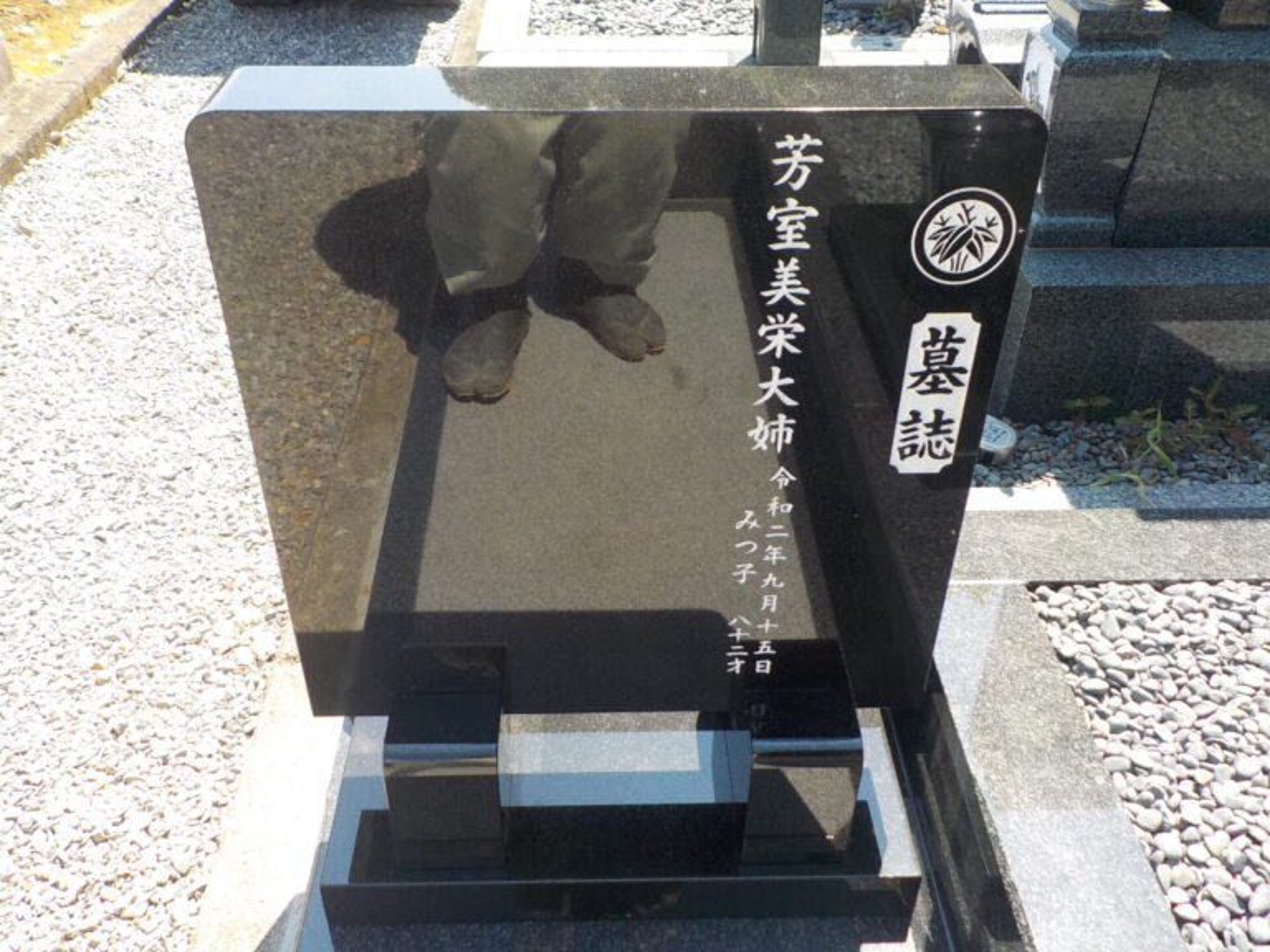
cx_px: 635
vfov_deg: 46.8
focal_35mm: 30
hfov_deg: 60.0
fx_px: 1101
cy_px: 476
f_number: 3.3
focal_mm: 4.1
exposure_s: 1/400
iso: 125
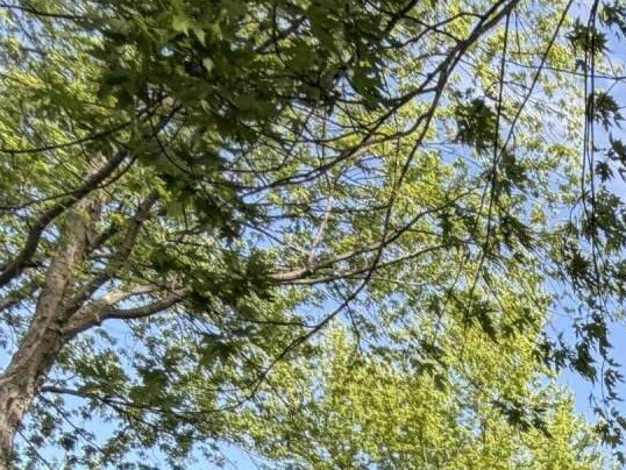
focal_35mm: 52
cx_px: 902
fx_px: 941
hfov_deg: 27.4
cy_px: 847
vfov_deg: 20.2
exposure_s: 1/395
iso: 50
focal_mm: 2.22
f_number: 2.2
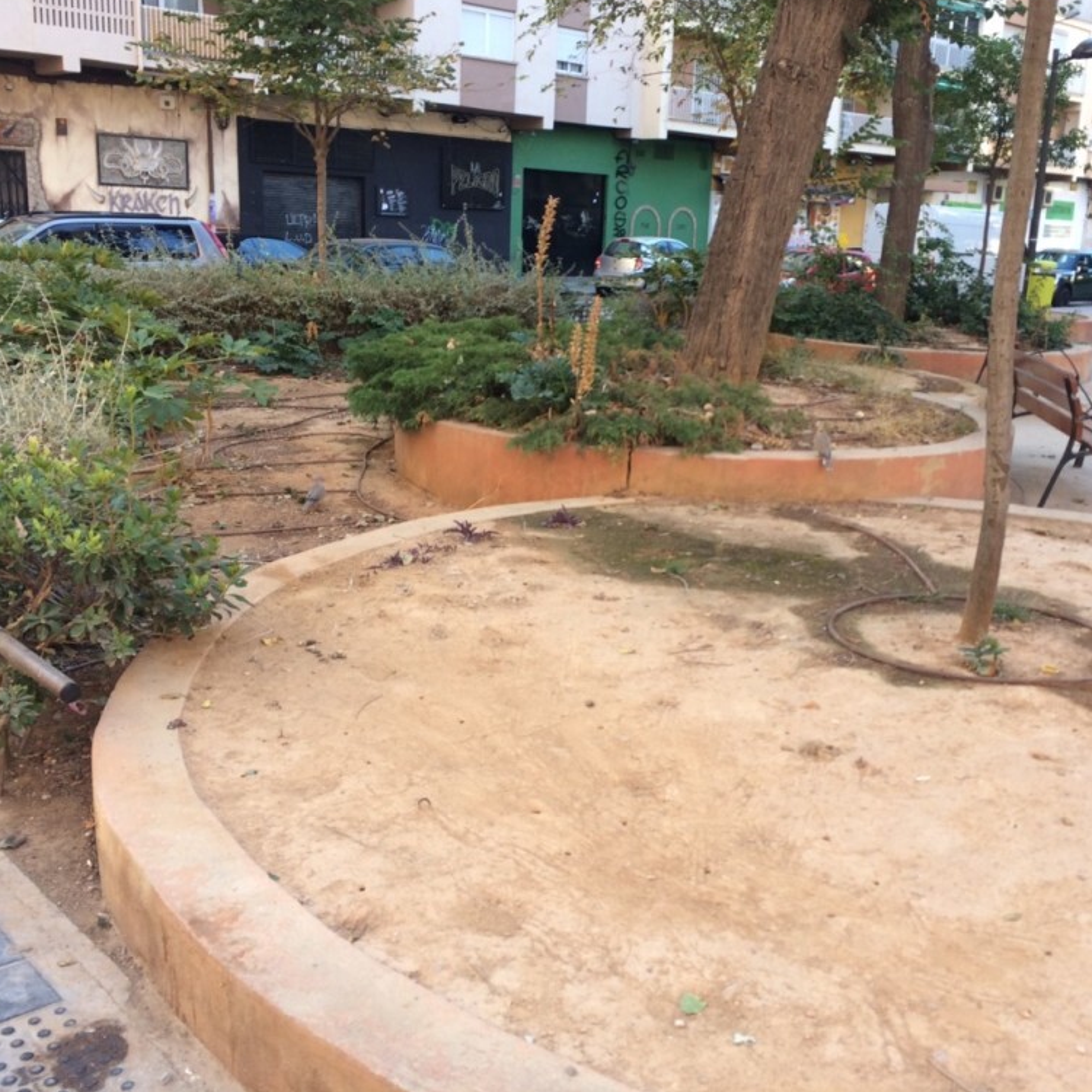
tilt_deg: -14.7
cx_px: 604
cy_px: 537
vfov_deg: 47.2
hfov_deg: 47.1
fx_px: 1249
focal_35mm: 35
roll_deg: -1.2
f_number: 2.2
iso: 32
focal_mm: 4.15
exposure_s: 1/109
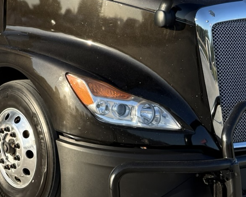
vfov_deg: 18.3
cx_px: -61
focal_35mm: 82
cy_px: 3
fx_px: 597
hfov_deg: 21.4
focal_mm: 6.76
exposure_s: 1/1385
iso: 80
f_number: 1.78
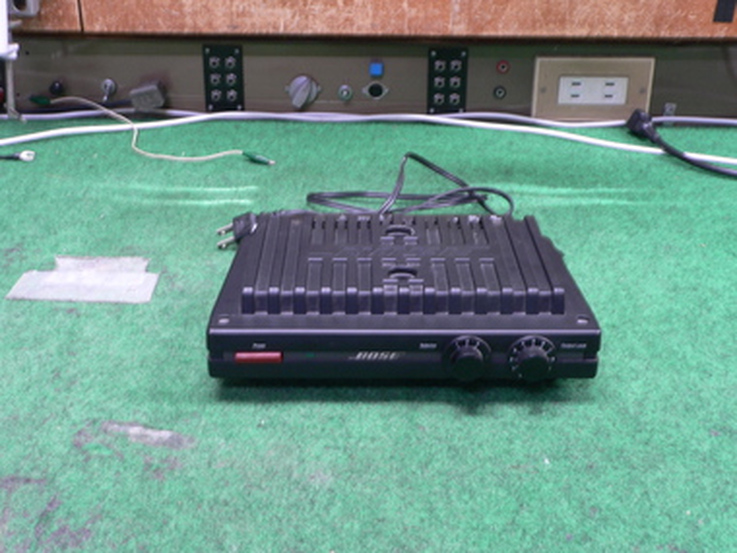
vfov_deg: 30.3
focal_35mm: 48
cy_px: 276
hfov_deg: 39.7
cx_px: 368
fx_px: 1022
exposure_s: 1/1.3
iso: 100
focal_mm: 7.9
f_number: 6.5
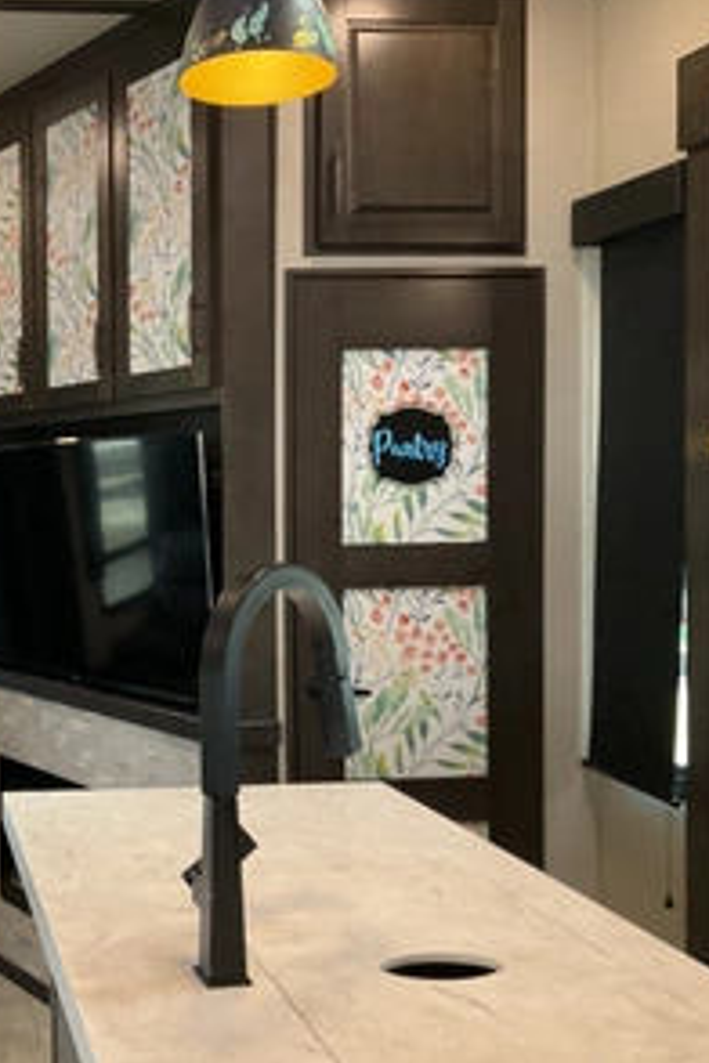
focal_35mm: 41
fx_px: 1211
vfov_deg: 47.4
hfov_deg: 30.4
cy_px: 524
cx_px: 4
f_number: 1.8
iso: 125
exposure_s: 1/60
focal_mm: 3
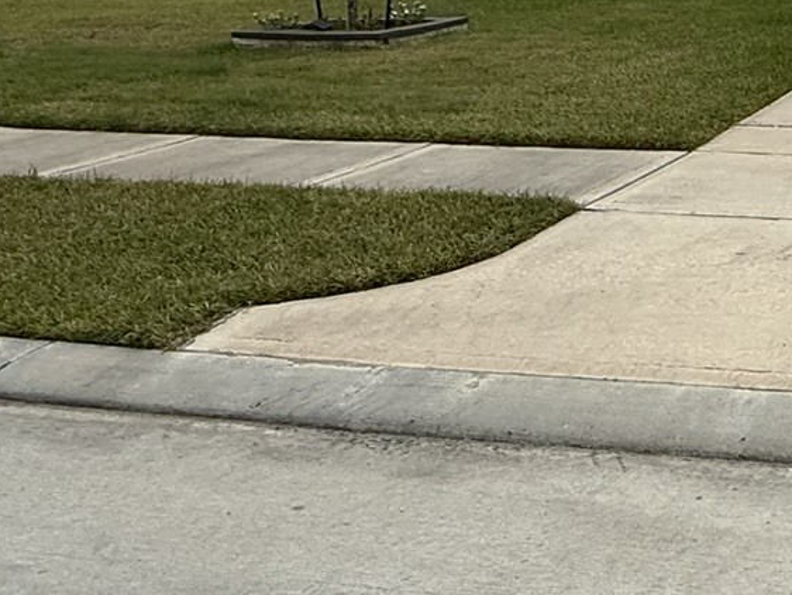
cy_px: -93
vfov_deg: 25.9
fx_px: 1167
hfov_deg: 30.5
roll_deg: -2.9
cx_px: 998
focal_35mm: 51
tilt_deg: +4.3
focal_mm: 2.22
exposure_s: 1/2320
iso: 50
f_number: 2.2
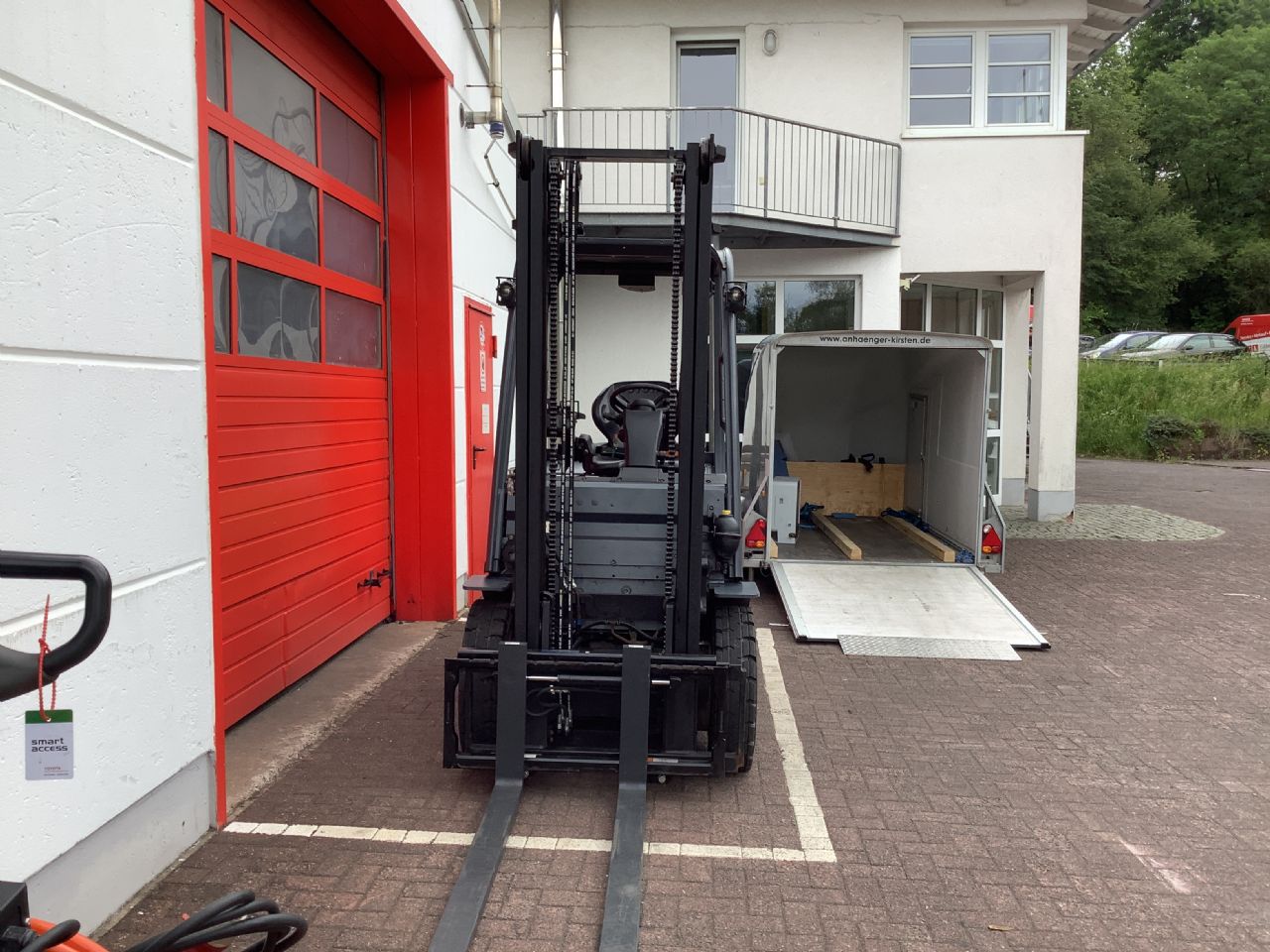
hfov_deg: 58.4
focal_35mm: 31
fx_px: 1137
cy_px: 476
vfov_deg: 45.4
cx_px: 635
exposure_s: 1/280
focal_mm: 3.3
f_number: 2.4
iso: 25
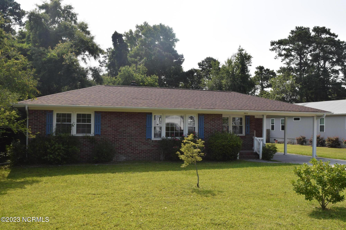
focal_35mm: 38
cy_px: 115
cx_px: 173
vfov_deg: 35.5
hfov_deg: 51.3
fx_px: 360
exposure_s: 1/200
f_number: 11
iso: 100
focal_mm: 25
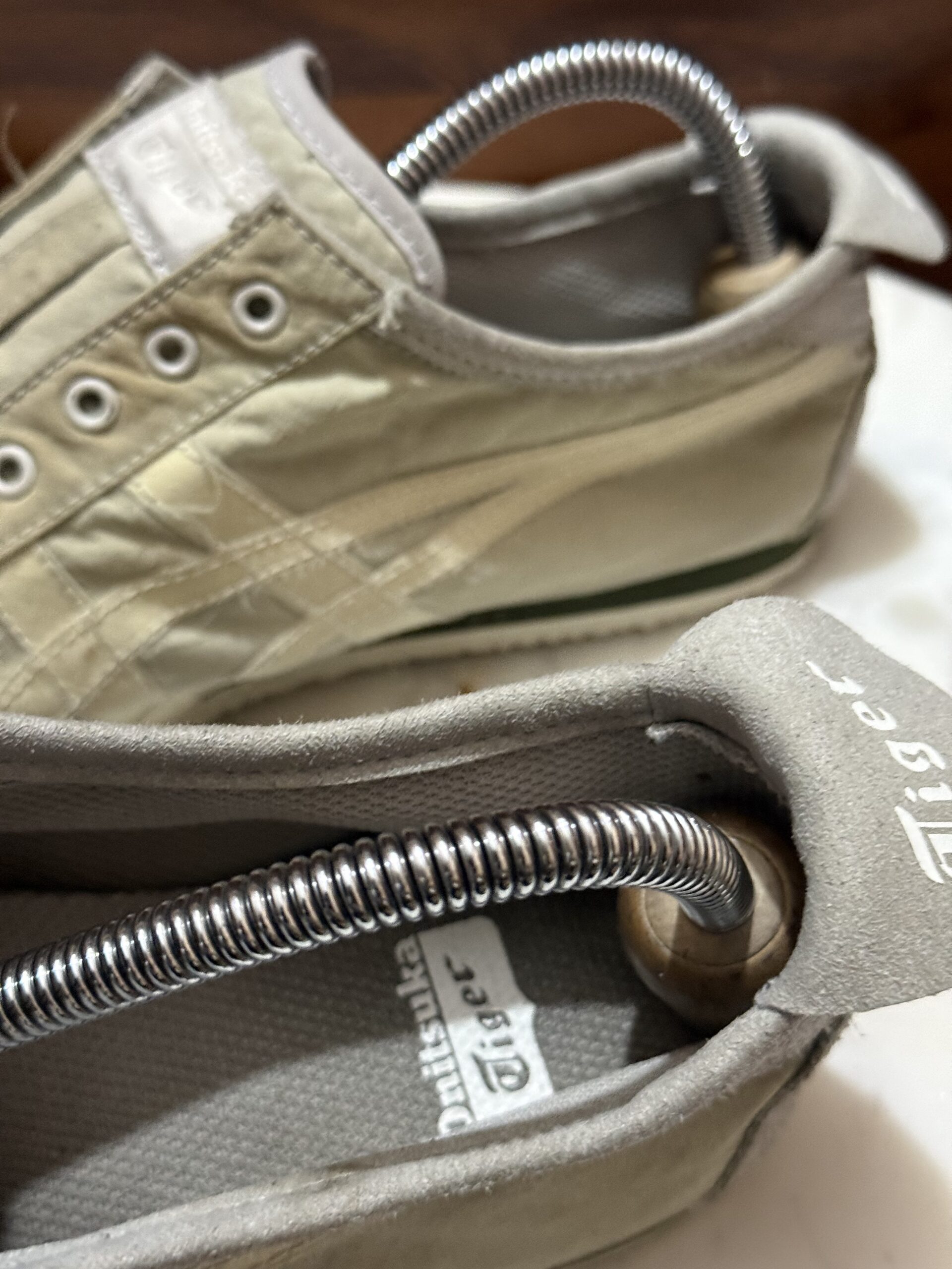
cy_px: 634
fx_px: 1760
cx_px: 476
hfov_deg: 30.3
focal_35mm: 48
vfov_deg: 39.7
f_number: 1.78
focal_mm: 6.76
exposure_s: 1/33
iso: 400
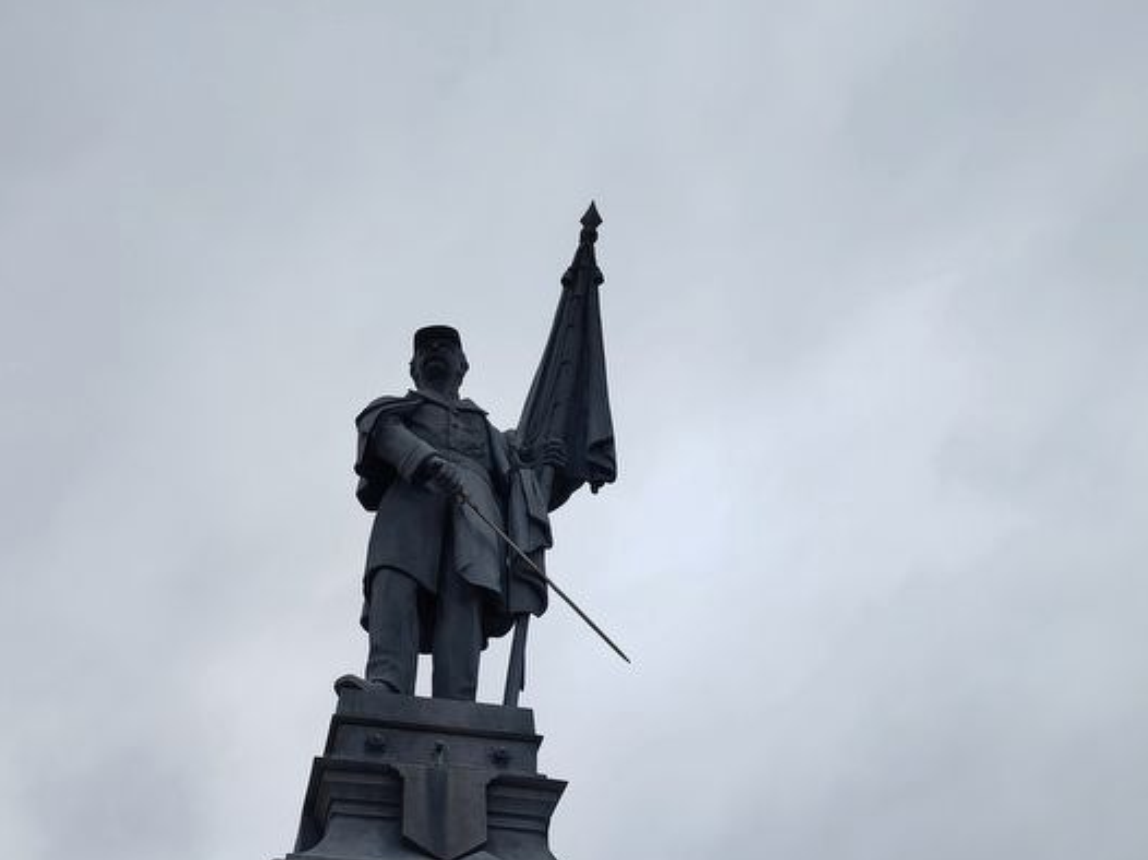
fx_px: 1160
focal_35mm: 35
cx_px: 469
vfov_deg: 40.4
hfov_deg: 52.3
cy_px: 528
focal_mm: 5.56
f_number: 1.8
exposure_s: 1/847
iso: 100
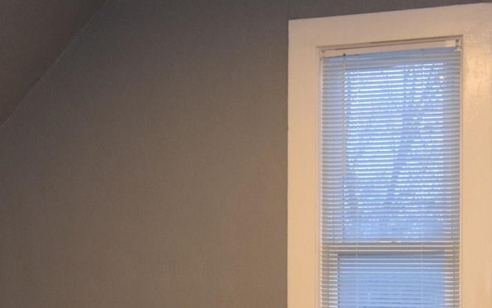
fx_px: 885
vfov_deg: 19.3
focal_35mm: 66
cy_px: 282
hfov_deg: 30.9
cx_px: 310
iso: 800
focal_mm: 10
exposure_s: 1/60
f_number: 4
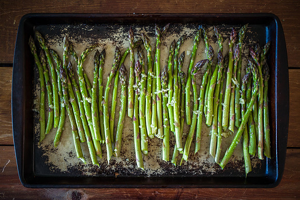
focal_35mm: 37
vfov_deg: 35.9
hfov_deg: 51.8
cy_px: 100
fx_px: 309
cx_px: 149
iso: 1250
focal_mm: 35
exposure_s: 1/160
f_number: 2
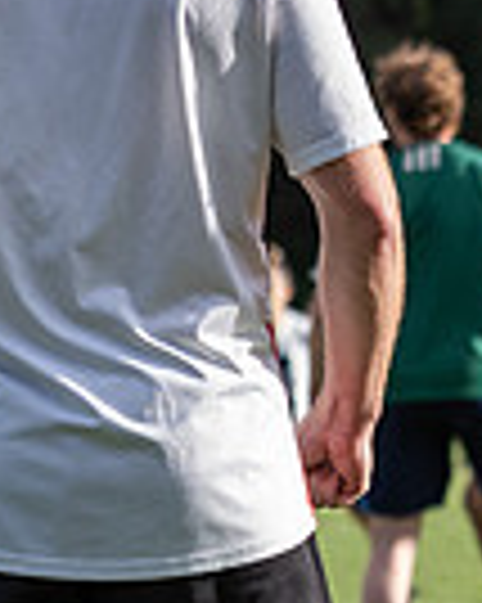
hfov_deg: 3.0
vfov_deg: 3.8
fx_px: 9069
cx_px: 847
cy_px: 367
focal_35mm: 508
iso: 160
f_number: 2.8
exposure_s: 1/1250
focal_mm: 60
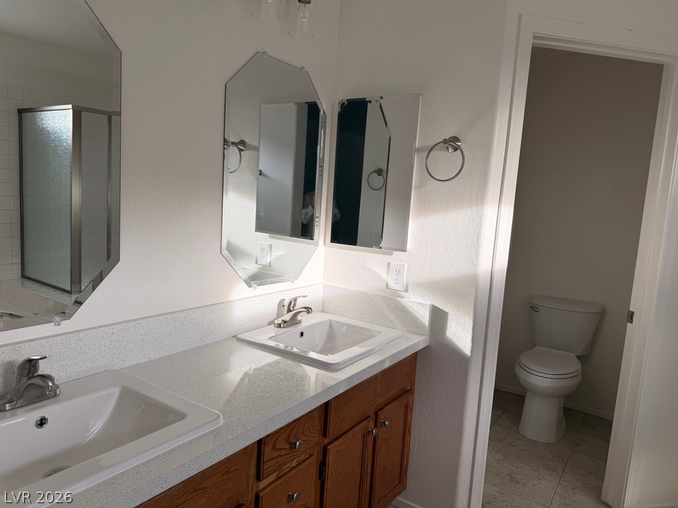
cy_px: 254
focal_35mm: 24
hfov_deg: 71.6
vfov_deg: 56.8
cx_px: 339
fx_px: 470
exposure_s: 1/245
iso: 64
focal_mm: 6.76
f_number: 1.78
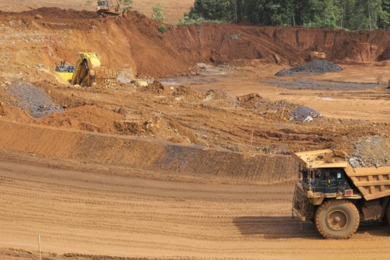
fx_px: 1592
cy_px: 134
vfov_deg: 9.3
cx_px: 249
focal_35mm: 147
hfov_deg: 14.0
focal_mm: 60.7
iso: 200
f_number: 7.1
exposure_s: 1/250
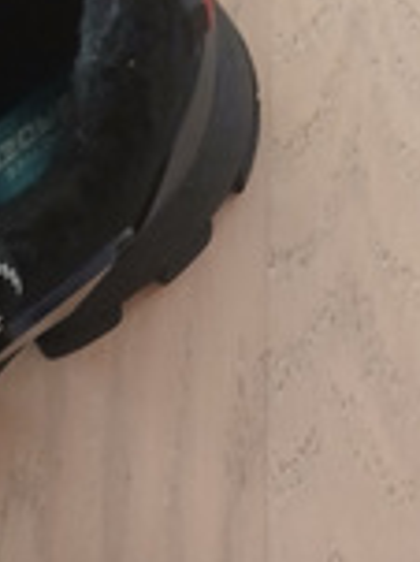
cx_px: -2
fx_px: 1393
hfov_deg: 16.8
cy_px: 517
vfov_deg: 22.2
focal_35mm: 86
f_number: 1.8
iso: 800
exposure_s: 1/16.7
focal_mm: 3.98
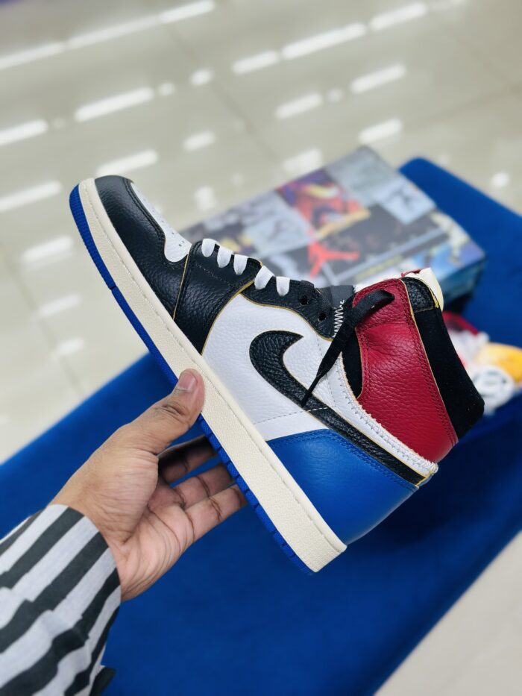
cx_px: 261
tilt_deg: -52.1
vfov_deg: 39.7
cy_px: 348
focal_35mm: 48
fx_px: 965
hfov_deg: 30.3
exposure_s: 1/100
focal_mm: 6.86
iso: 64
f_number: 1.78
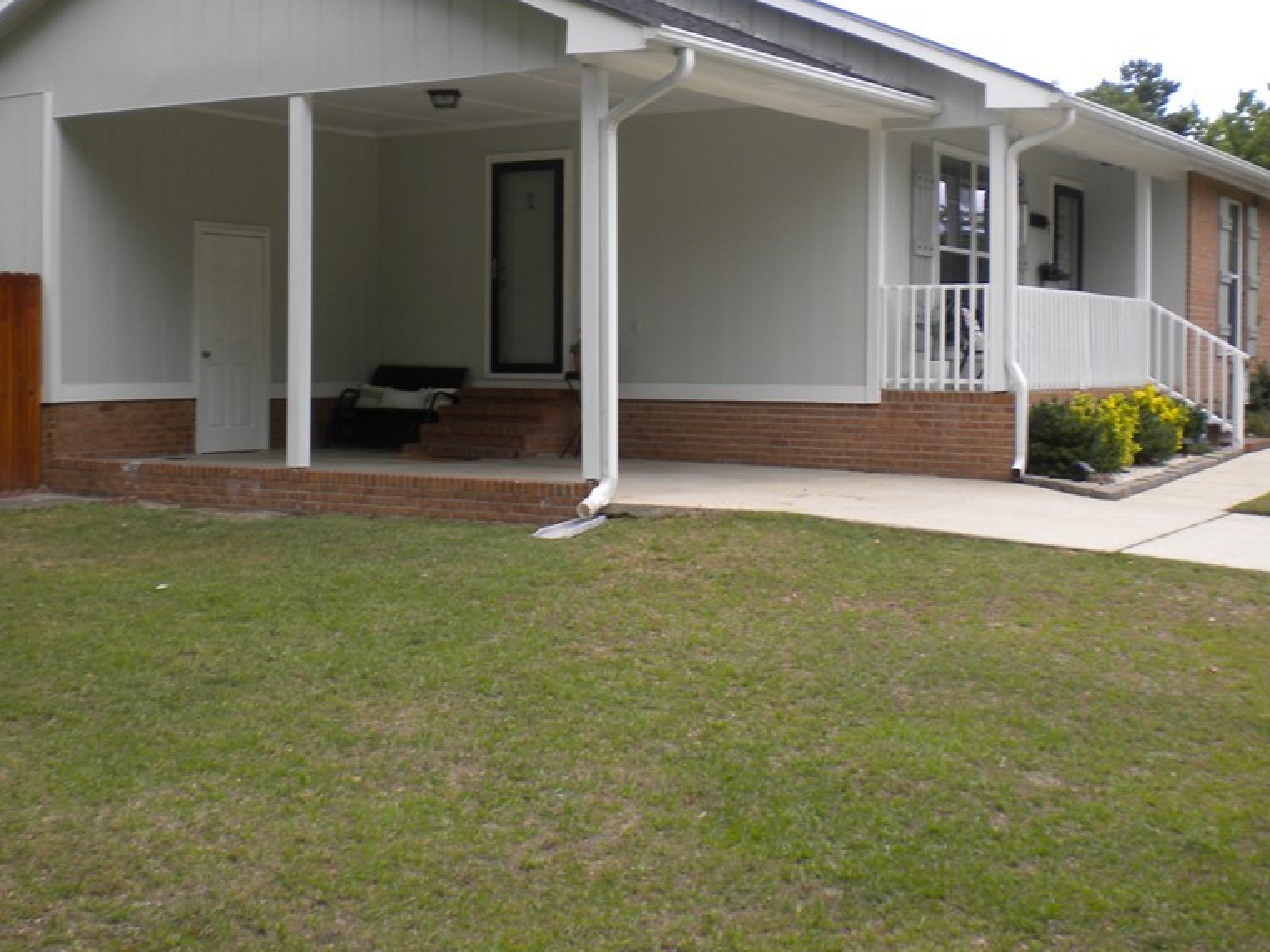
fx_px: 1724
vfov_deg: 30.8
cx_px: 551
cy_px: 408
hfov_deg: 40.4
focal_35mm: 47
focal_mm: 6.3
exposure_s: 1/215
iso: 80
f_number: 4.6
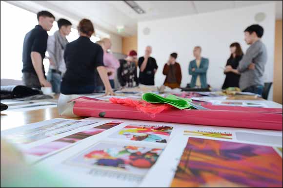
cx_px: 142
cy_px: 94
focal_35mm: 24
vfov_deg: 53.1
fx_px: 189
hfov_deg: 73.8
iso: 800
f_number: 4
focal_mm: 24
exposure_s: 1/400
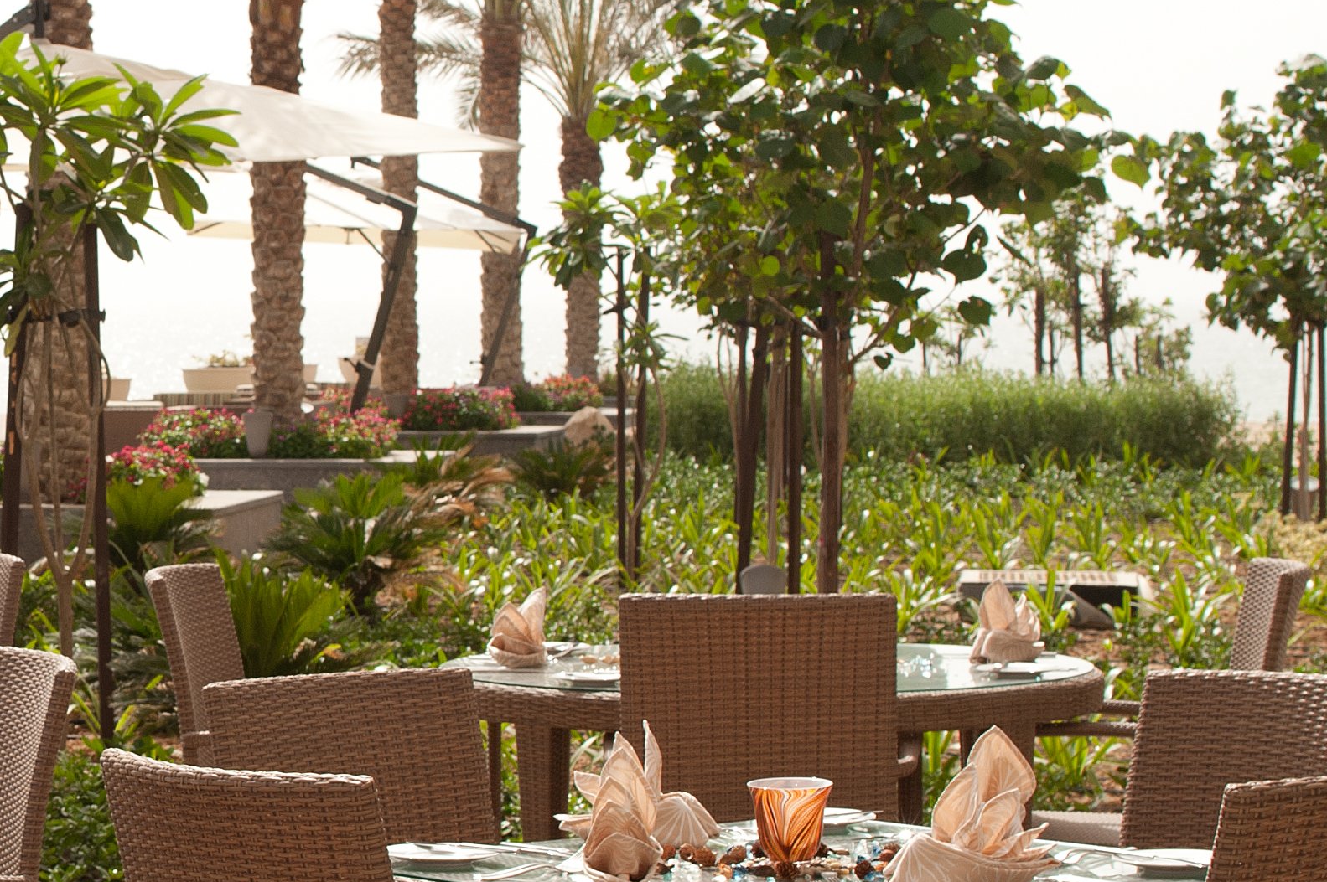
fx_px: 4457
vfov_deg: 11.3
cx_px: -148
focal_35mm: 121
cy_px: 669
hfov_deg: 16.4
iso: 200
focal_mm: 45
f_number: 11
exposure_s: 1/250
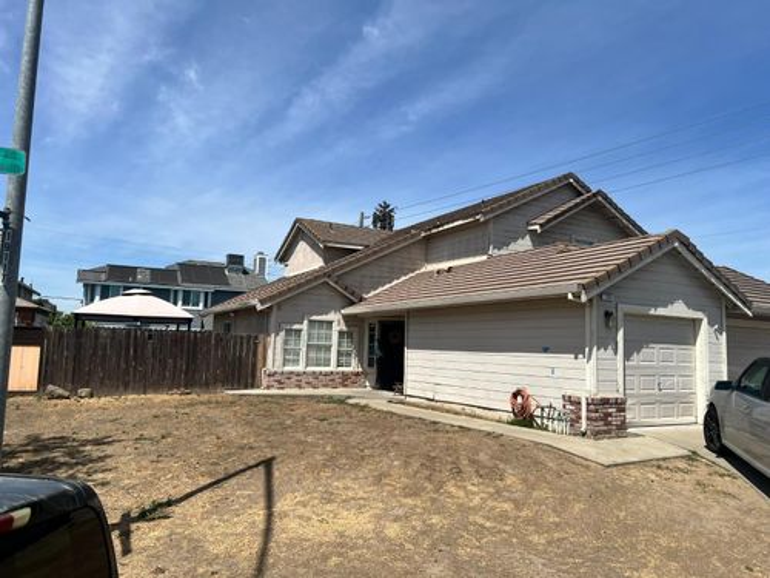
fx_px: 578
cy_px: 289
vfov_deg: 53.1
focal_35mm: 26
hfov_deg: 67.3
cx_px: 385
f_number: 1.5
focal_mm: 5.7
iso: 50
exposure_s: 1/6211
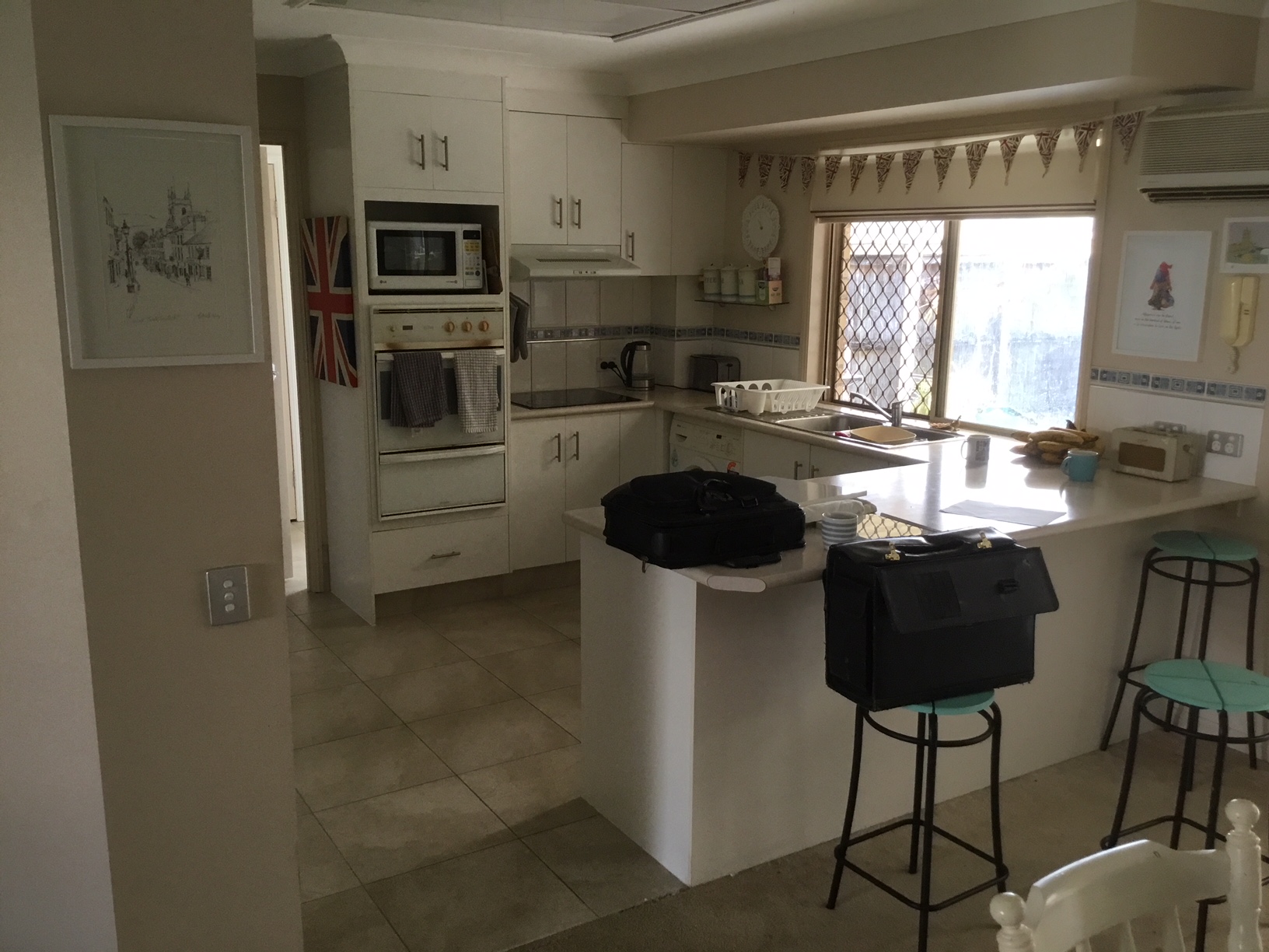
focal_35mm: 31
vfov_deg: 45.4
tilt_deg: -11.3
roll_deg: -1.3
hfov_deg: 58.4
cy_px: 476
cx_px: 634
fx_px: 1136
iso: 50
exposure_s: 1/33
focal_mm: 3.3
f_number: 2.4
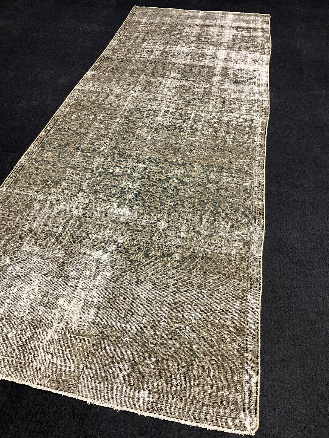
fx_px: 367
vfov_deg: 61.7
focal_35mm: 29
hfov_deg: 48.2
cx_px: 164
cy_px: 219
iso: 80
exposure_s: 1/60
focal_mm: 3
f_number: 1.8
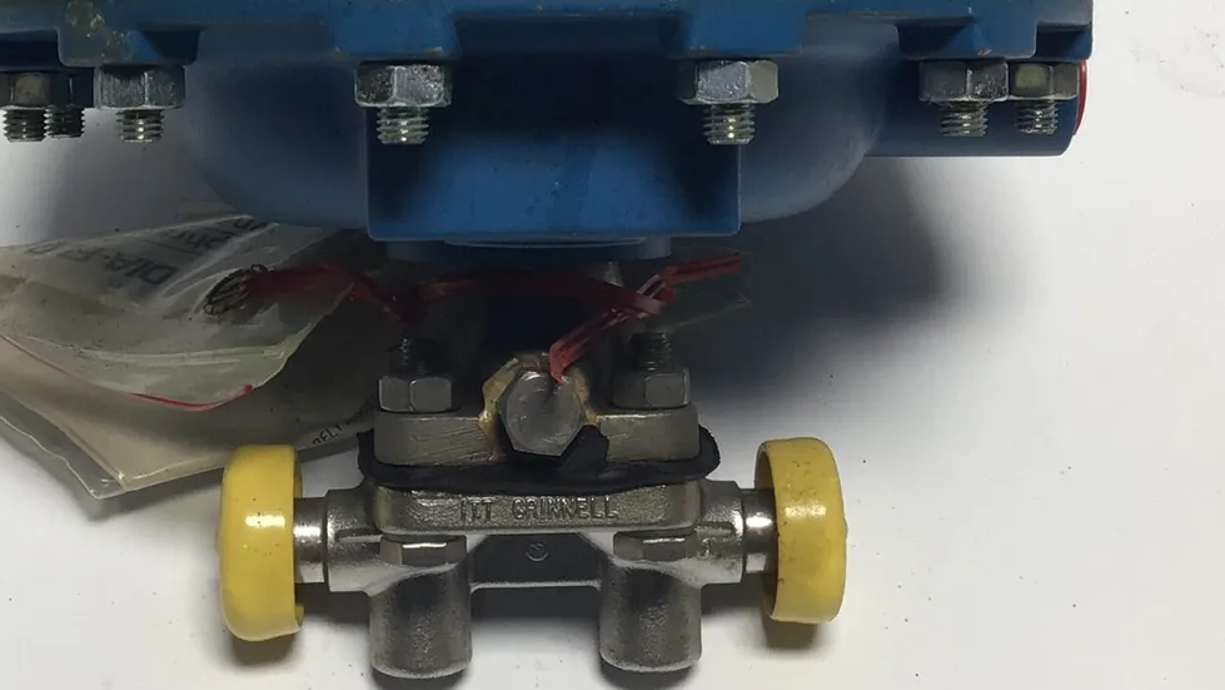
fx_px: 2242
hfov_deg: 30.5
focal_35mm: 69
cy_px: 63
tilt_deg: -48.8
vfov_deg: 17.2
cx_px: 502
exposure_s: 1/120
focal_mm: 3.3
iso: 25
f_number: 2.4
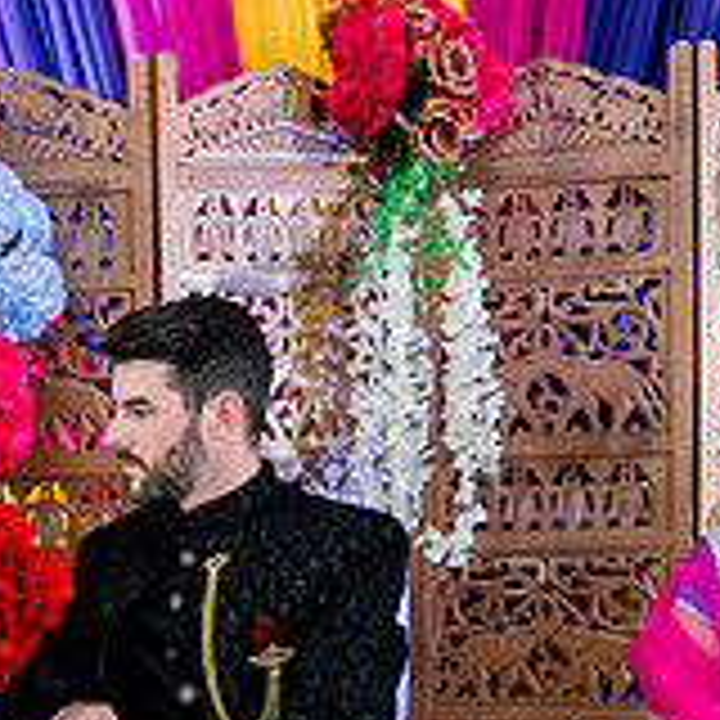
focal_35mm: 74
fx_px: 1741
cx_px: -9
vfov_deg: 22.6
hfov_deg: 22.4
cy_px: 682
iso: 1250
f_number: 2.8
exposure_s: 1/125
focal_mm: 24
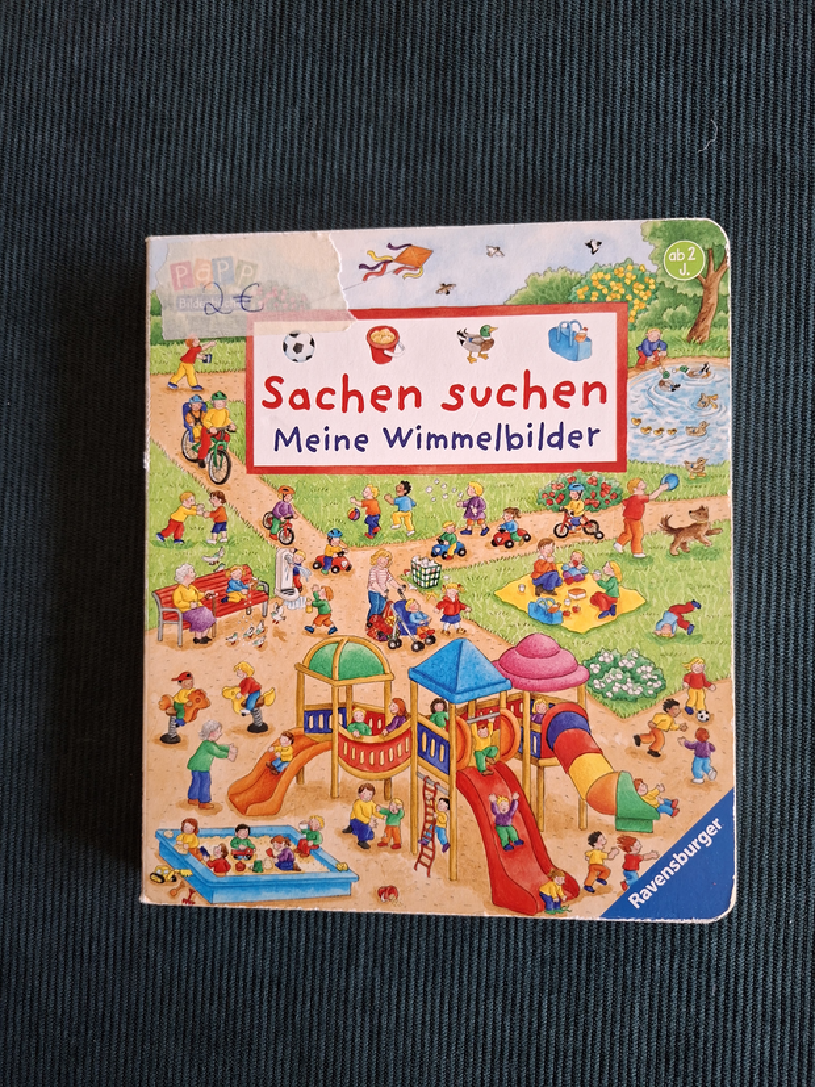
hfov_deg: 58.9
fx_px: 722
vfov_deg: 73.9
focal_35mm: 23
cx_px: 408
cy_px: 544
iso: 200
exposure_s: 1/100
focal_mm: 5.54
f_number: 1.8
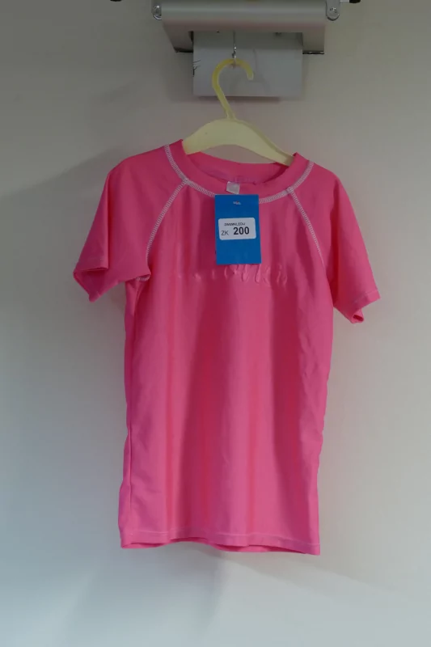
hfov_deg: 17.7
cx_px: 216
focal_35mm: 77
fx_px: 1383
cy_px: 324
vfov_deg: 26.3
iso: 1250
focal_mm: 28.21
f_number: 3.7
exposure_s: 1/80
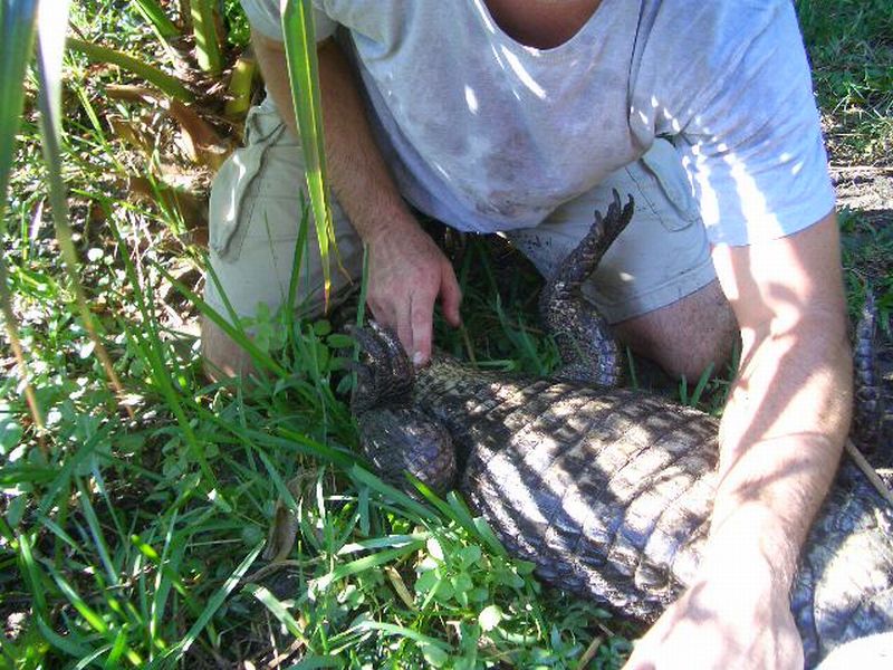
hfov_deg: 52.6
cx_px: 446
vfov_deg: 40.7
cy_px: 335
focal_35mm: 35
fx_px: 903
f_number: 2.6
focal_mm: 5.8
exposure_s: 1/200
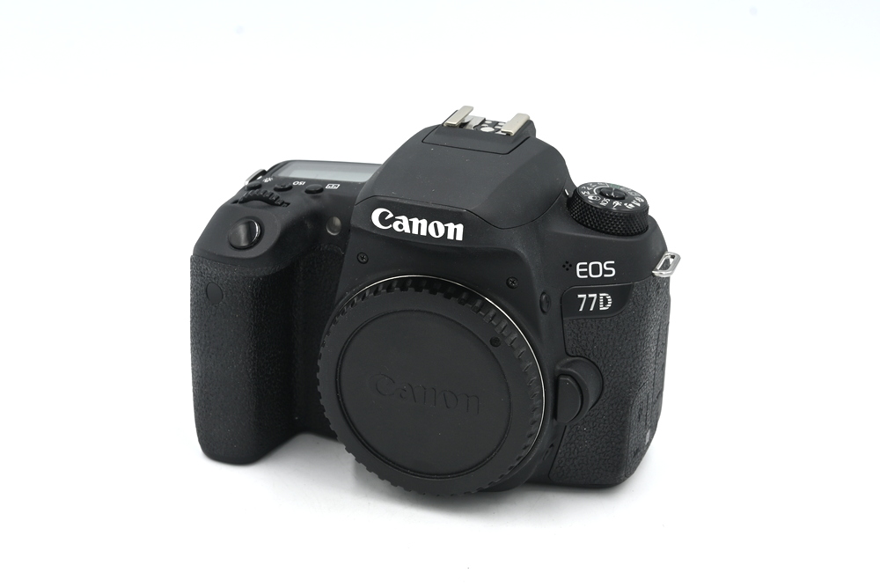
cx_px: 440
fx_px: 1833
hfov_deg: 27.0
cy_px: 294
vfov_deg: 18.2
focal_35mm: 75
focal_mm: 50
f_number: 10
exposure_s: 1/80
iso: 200
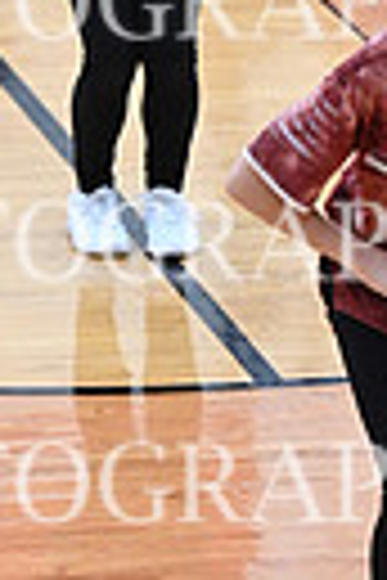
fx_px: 9062
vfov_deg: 3.7
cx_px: -322
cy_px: -121
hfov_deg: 2.4
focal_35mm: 562
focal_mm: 125
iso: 4000
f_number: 2.8
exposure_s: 1/400
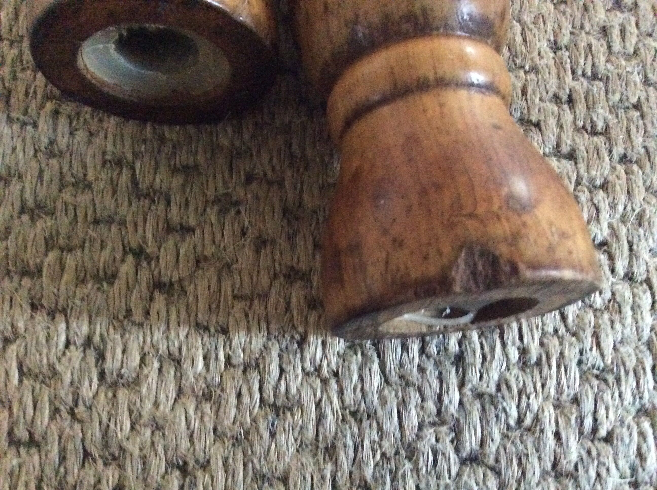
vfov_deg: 44.1
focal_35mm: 32
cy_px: 245
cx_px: 328
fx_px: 606
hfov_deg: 56.9
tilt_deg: -74.2
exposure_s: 1/17
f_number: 2.4
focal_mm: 3.3
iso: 800
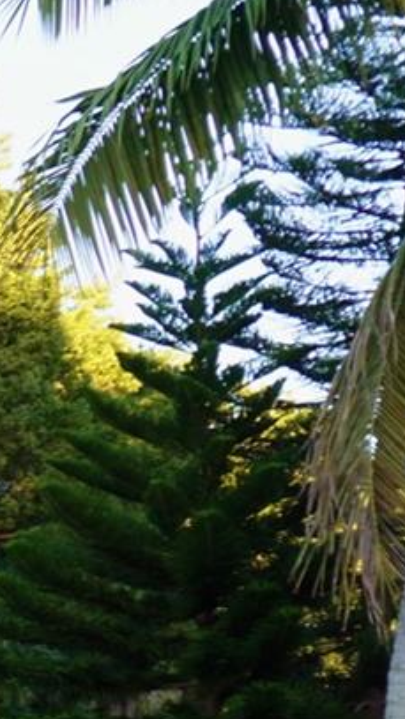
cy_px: 795
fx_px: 1886
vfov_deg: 20.5
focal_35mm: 99
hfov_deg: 8.7
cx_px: -1001
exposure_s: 1/10
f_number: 3.5
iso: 100
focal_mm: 16
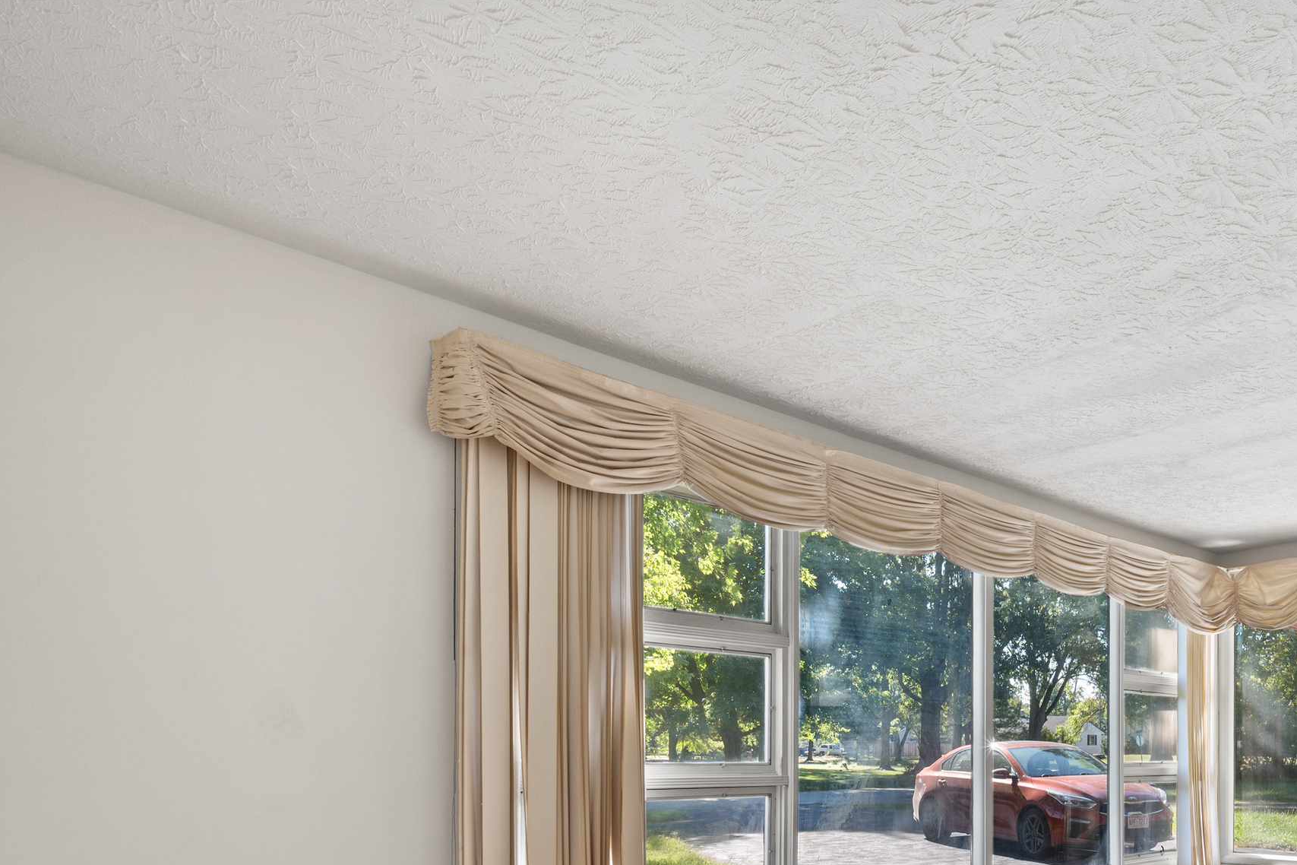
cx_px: 1045
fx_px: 973
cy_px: 763
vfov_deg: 44.1
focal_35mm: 27
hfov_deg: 61.6
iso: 1250
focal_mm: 15
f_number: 9
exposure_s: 1/15
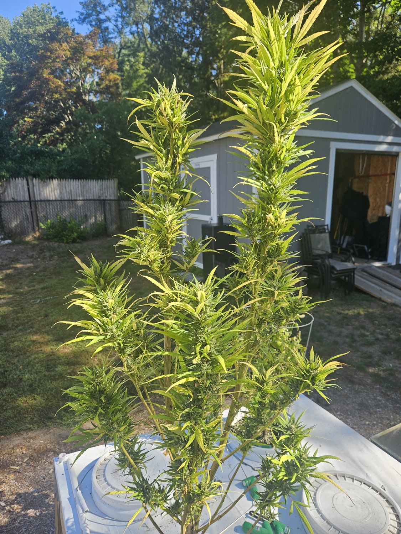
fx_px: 355
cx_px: 200
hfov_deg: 58.9
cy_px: 267
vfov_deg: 73.9
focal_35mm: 23
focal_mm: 5.4
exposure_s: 1/405
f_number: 1.8
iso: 25
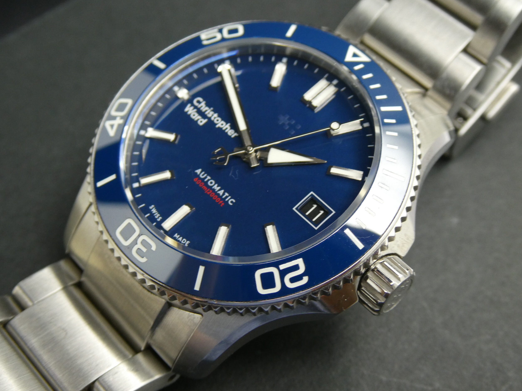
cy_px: 195
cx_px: 260
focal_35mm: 51
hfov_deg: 37.5
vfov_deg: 28.6
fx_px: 769
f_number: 4.1
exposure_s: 1/80
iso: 250
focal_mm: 9
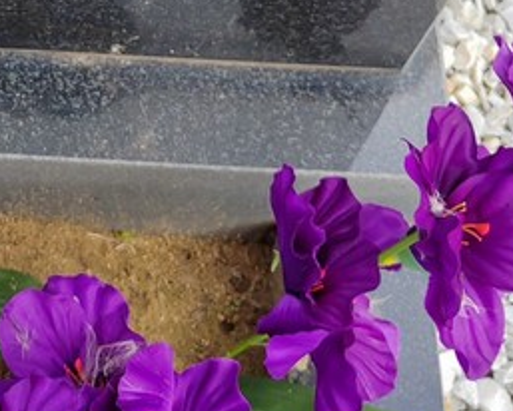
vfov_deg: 17.4
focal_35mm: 82
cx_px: 62
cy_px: -148
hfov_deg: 22.7
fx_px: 1246
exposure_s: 1/650
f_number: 1.9
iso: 100
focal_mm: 5.52
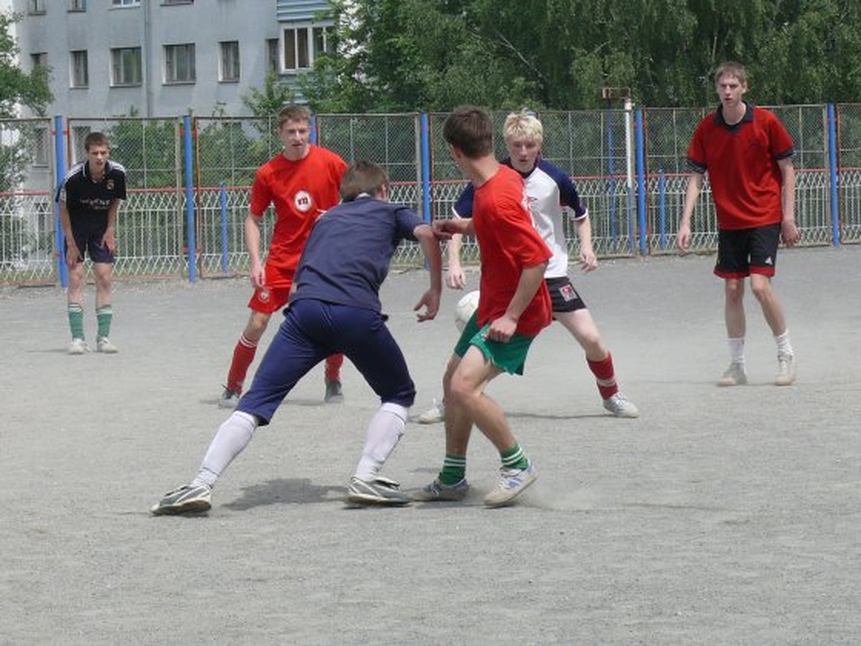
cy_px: 323
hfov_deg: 13.8
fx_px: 3557
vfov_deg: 10.4
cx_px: 430
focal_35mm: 143
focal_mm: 16.9
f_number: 6.3
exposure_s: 1/400
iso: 100
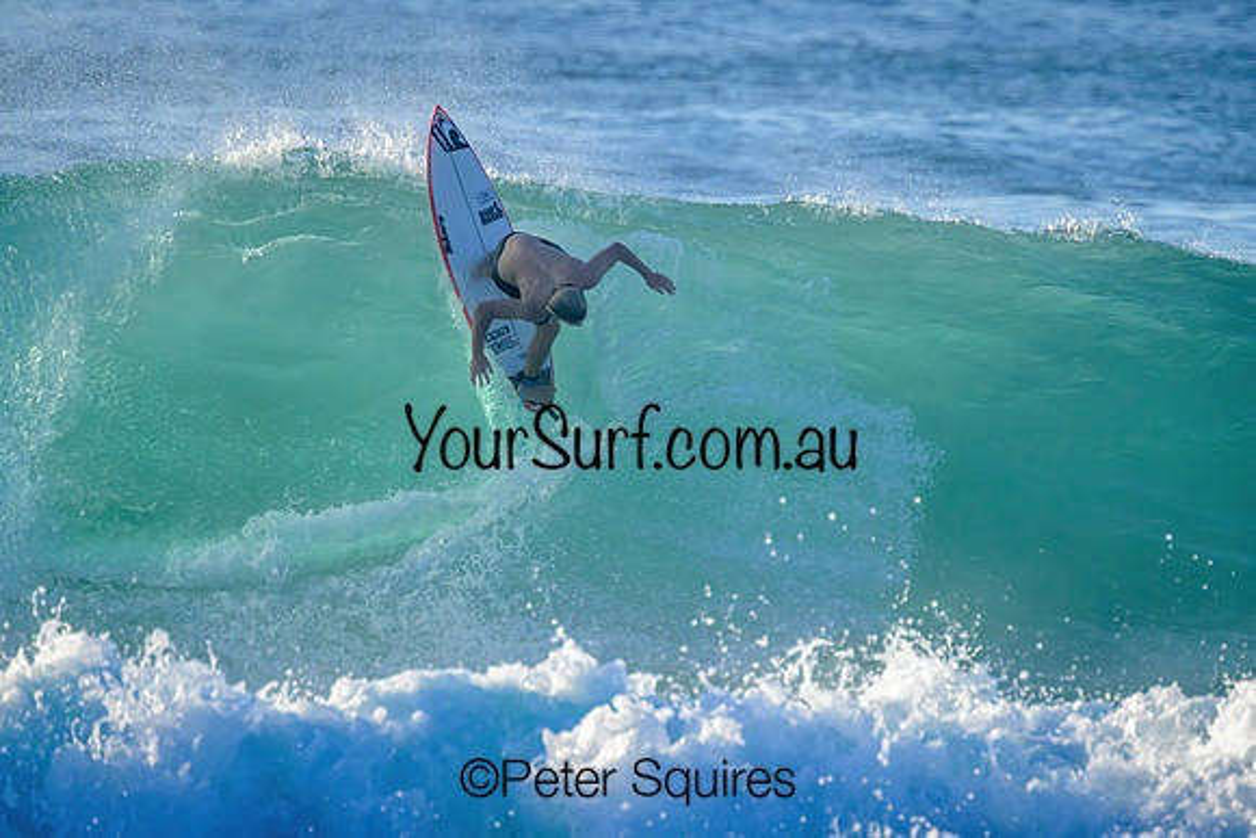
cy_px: 385
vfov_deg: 1.5
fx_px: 32500
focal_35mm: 931
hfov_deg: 2.2
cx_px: 721
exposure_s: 1/1600
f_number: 11
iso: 900
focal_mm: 800
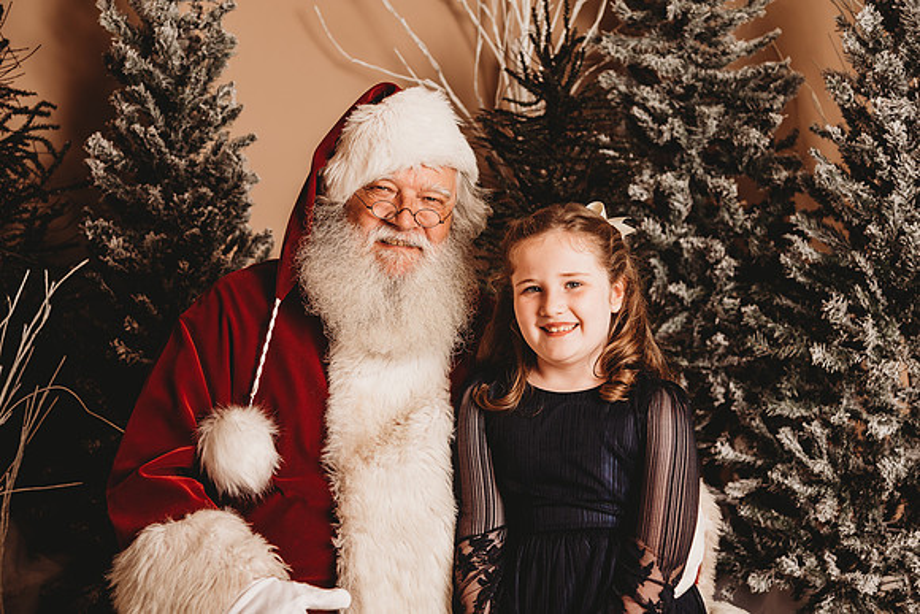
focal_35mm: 62
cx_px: 460
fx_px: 1585
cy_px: 307
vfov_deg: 21.9
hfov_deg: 32.4
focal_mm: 62
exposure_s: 1/160
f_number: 4
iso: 100
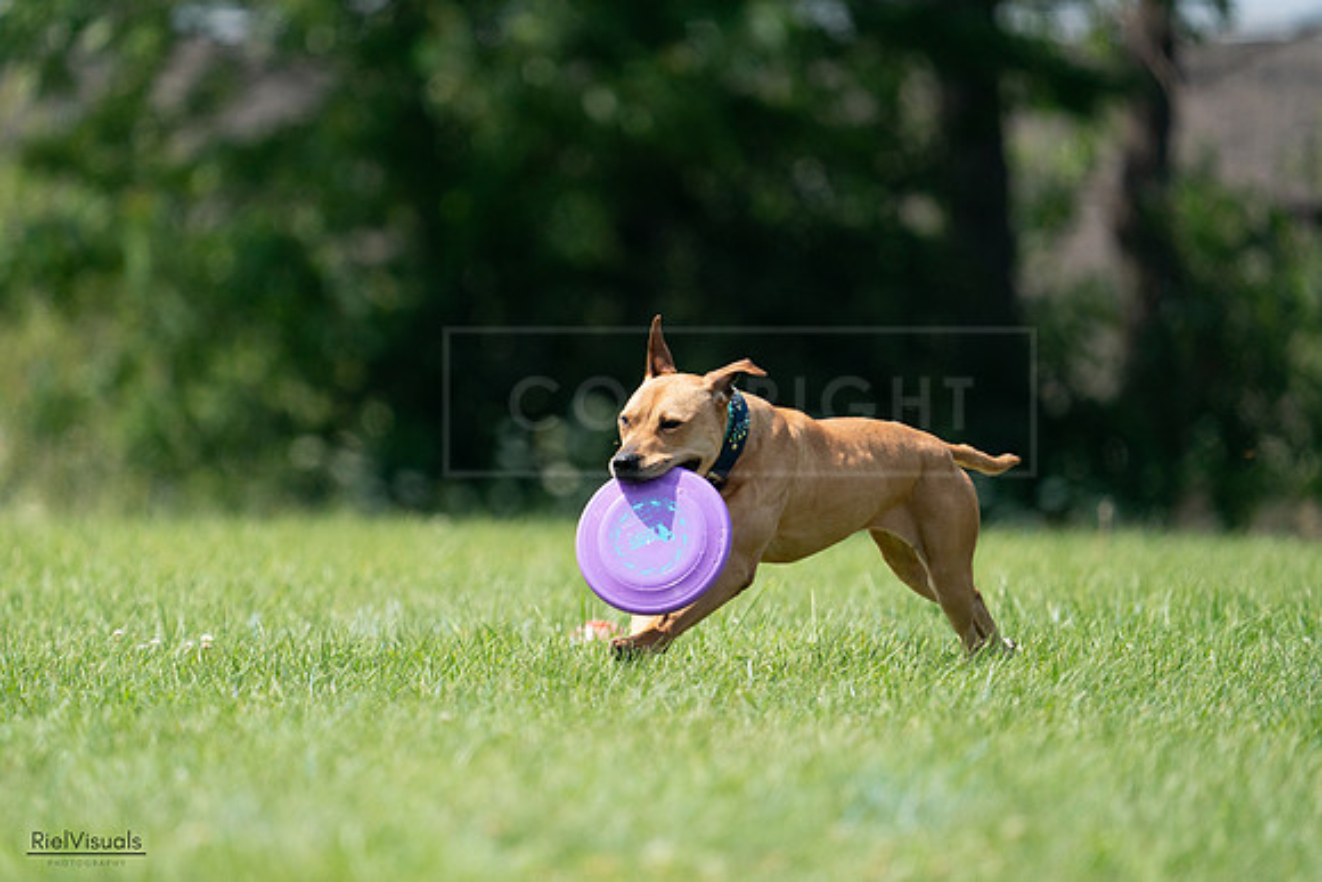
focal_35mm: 559
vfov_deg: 2.5
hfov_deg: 3.7
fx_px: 20532
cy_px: 441
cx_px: 661
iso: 1250
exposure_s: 1/4000
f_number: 6.3
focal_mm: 559
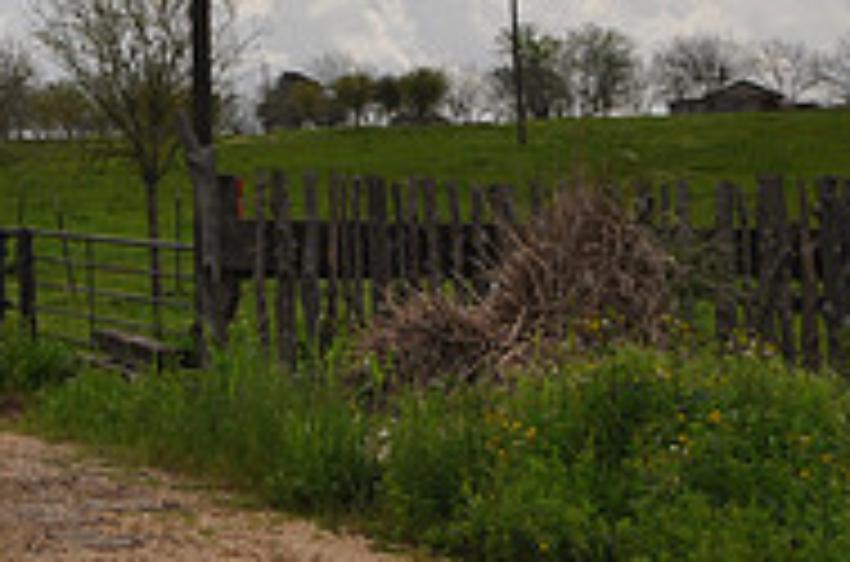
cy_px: -250
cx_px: -193
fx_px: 3038
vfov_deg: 10.3
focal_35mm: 129
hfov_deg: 15.3
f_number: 13
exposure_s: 1/160
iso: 200
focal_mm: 28
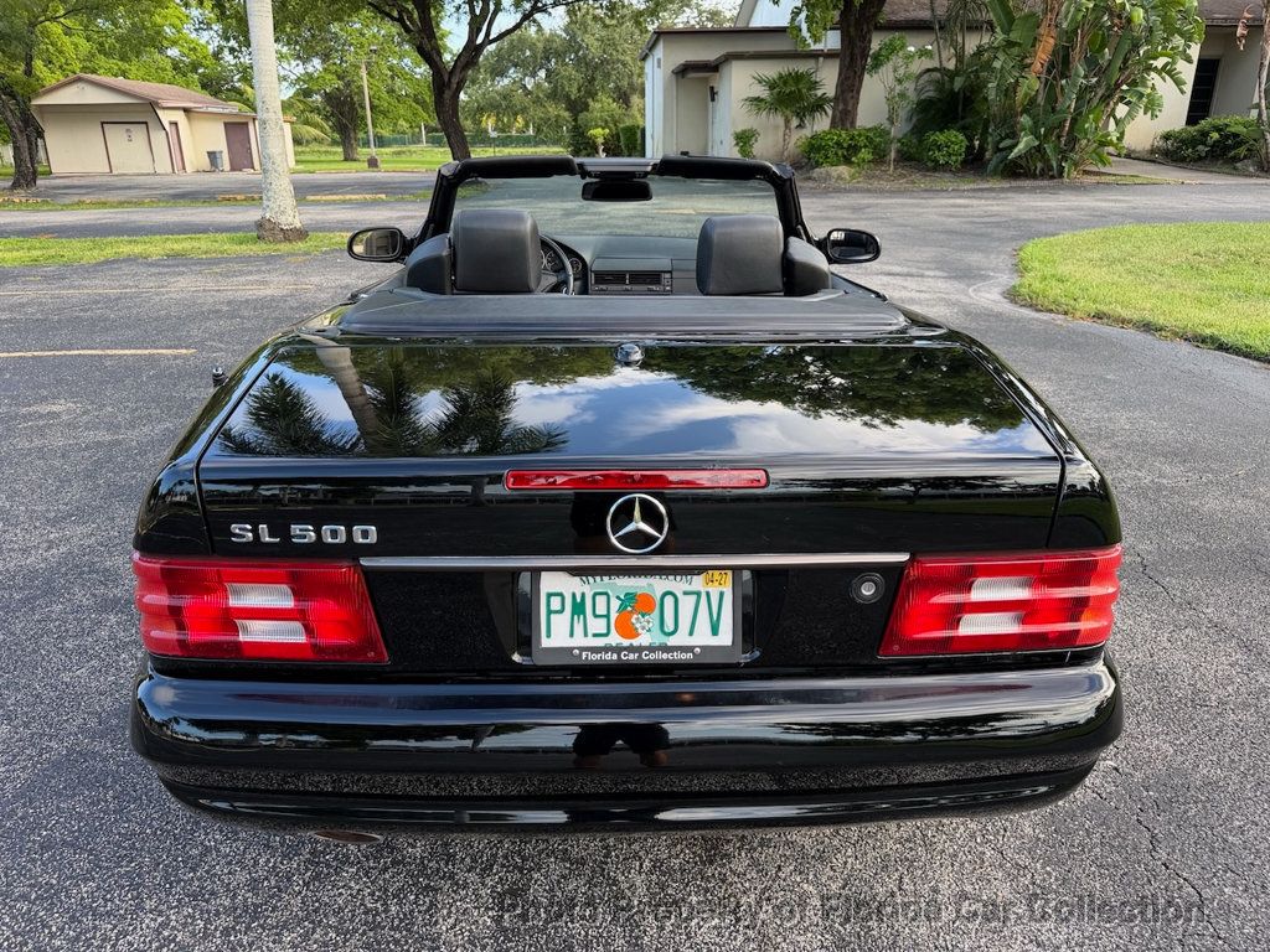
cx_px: 635
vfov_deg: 56.8
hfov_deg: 71.6
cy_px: 476
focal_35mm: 24
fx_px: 881
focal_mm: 6.76
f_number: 1.78
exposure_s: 1/267
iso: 80
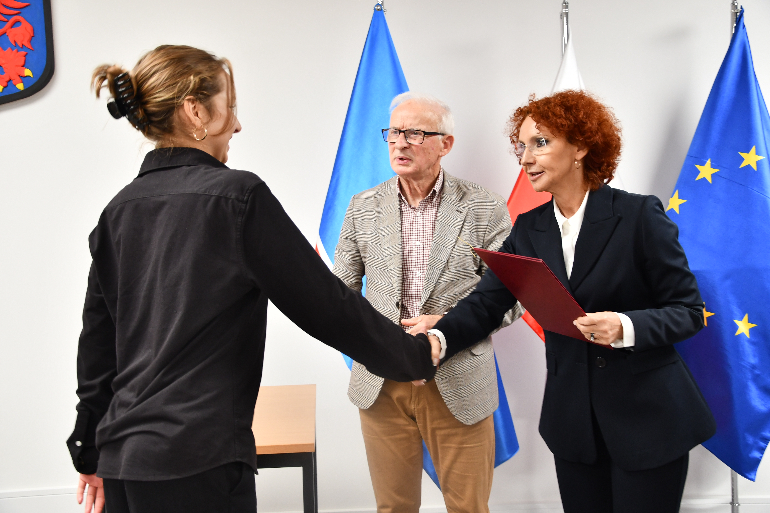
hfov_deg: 46.4
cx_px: 385
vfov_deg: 31.9
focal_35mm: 42
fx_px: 898
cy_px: 256
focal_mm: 28
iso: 720
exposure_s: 1/50
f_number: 4
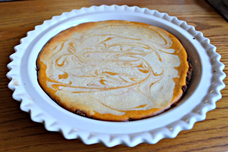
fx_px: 171
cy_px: 76
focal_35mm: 27
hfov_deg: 67.4
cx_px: 114
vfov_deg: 47.9
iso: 400
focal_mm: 18
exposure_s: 1/25
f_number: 3.5
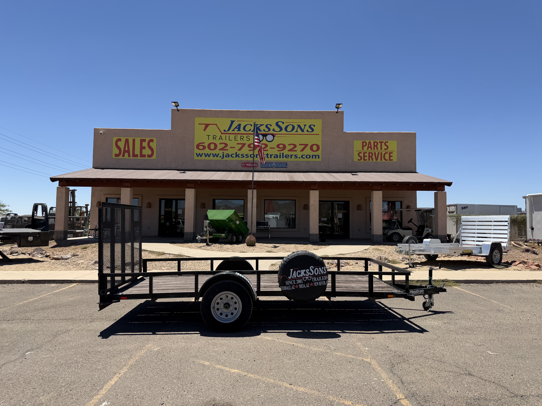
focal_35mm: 24
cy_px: 203
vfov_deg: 56.8
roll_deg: -0.9
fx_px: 376
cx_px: 271
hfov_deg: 71.6
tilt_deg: +3.4
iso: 80
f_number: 1.78
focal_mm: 6.76
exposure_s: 1/4975
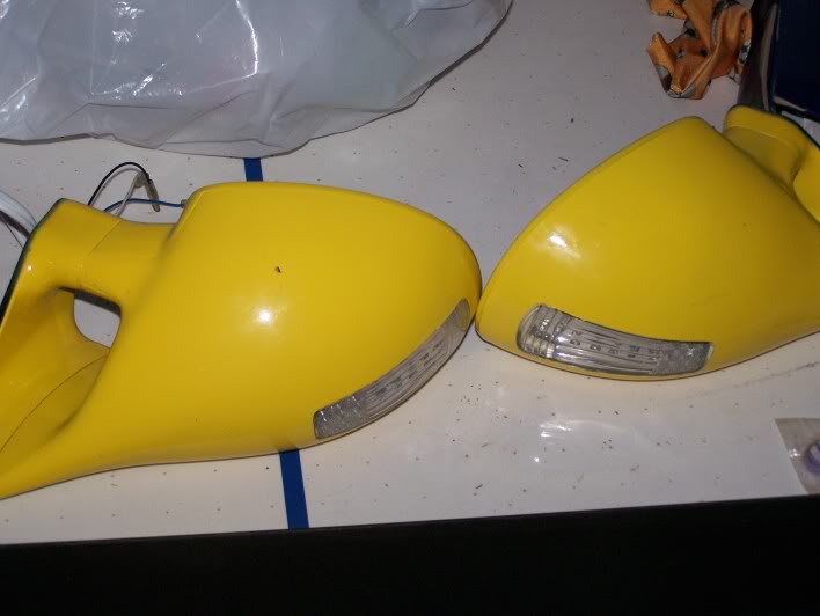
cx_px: 410
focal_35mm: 69
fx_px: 1636
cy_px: 308
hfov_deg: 28.1
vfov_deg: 21.3
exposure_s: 1/80
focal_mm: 11.5
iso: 160
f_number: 3.2
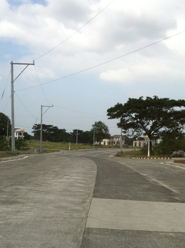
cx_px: 100
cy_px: 159
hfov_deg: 26.0
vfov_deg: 34.2
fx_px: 400
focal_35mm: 56
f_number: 2.8
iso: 80
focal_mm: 3.85
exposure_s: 1/1200
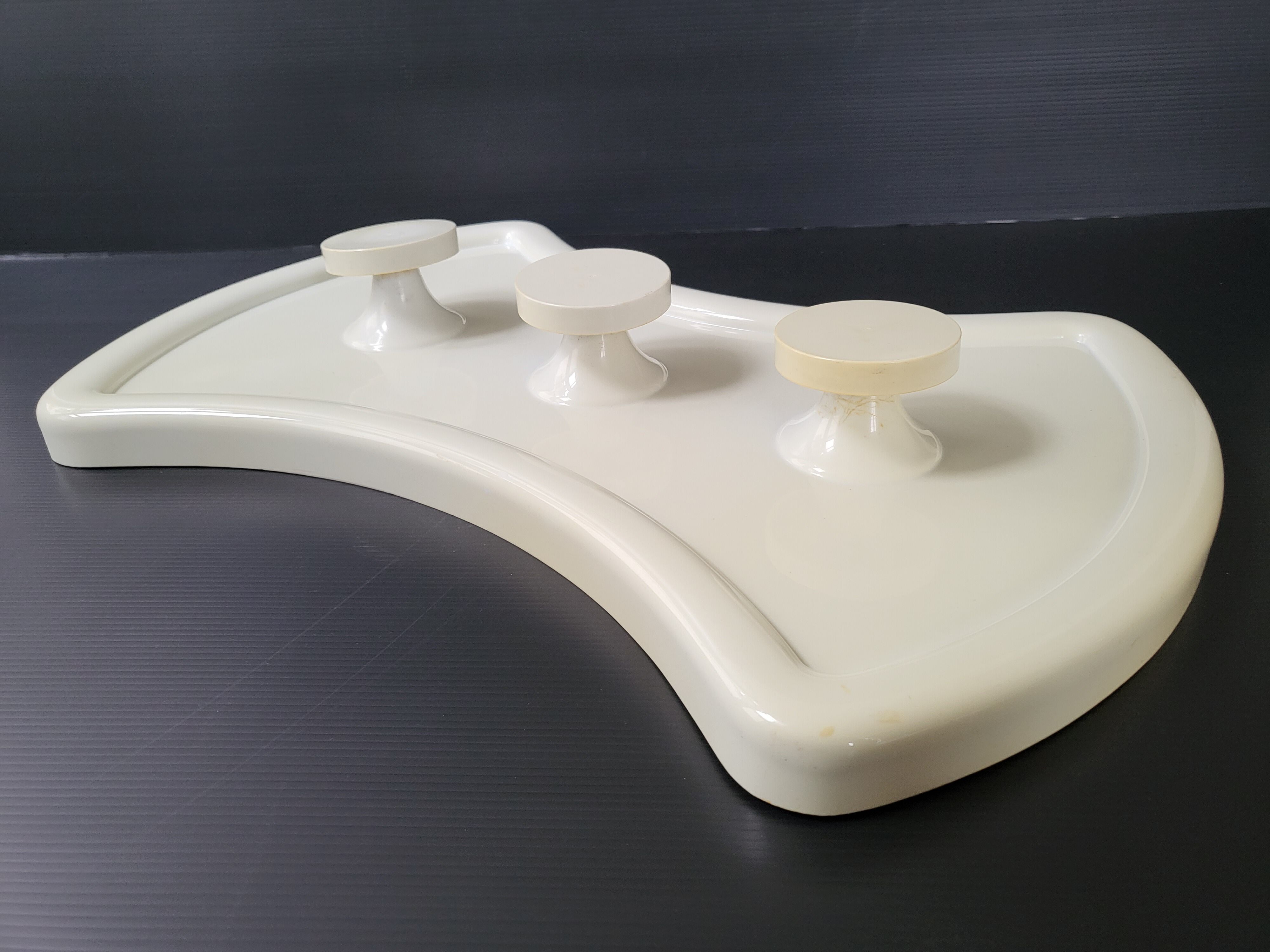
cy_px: 476
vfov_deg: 53.1
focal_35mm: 26
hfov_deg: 67.3
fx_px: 954
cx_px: 635
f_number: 1.8
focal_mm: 4.25
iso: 200
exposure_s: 1/50
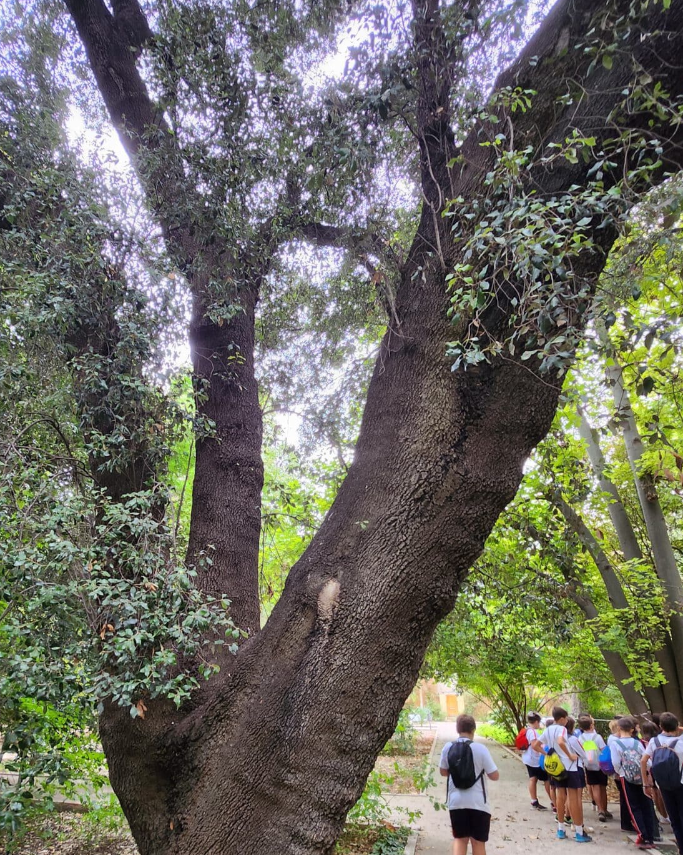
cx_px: 280
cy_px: 506
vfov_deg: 82.4
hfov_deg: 70.3
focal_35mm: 19
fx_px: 480
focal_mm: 1.7
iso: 100
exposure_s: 1/50
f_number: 2.2
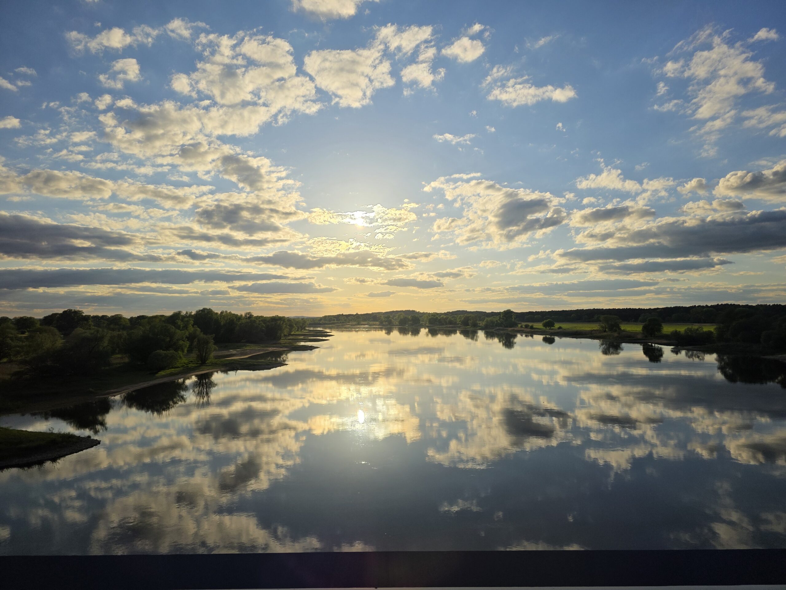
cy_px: 295
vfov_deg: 58.9
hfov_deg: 73.9
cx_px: 393
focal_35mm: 23
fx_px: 522
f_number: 1.7
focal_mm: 6.3
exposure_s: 1/2921
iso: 80
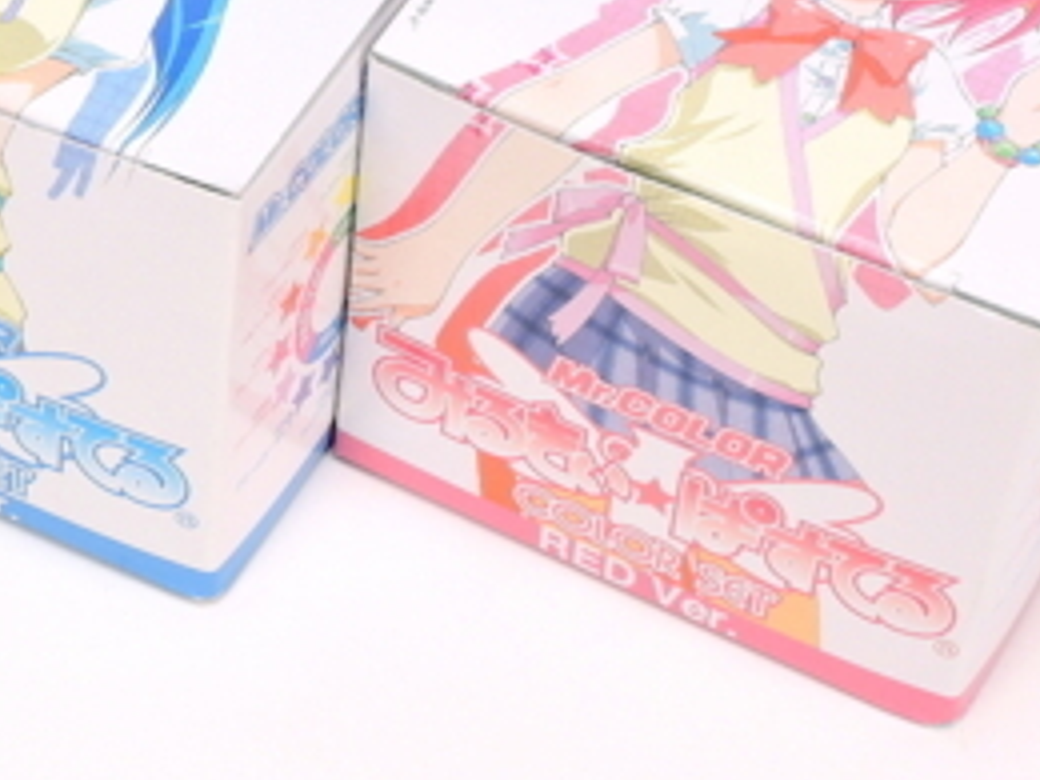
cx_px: 108
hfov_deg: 15.3
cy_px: 56
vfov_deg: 11.6
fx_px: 3816
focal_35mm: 127
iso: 80
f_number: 7.1
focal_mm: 11.8
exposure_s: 1/1.3
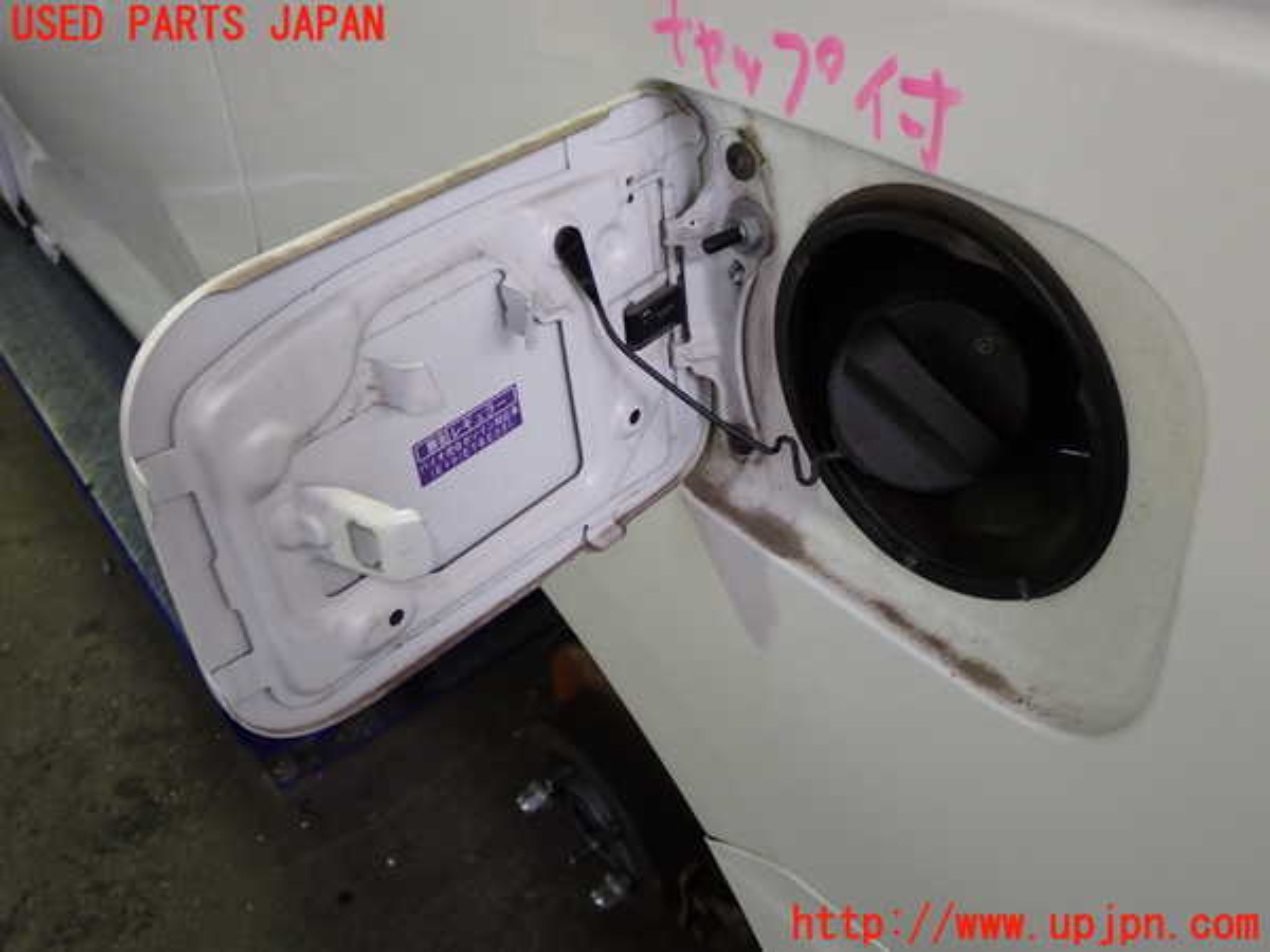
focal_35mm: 36
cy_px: 476
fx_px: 1321
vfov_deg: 39.7
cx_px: 635
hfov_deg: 51.4
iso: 200
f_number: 2.5
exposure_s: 1/50
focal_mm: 6.37
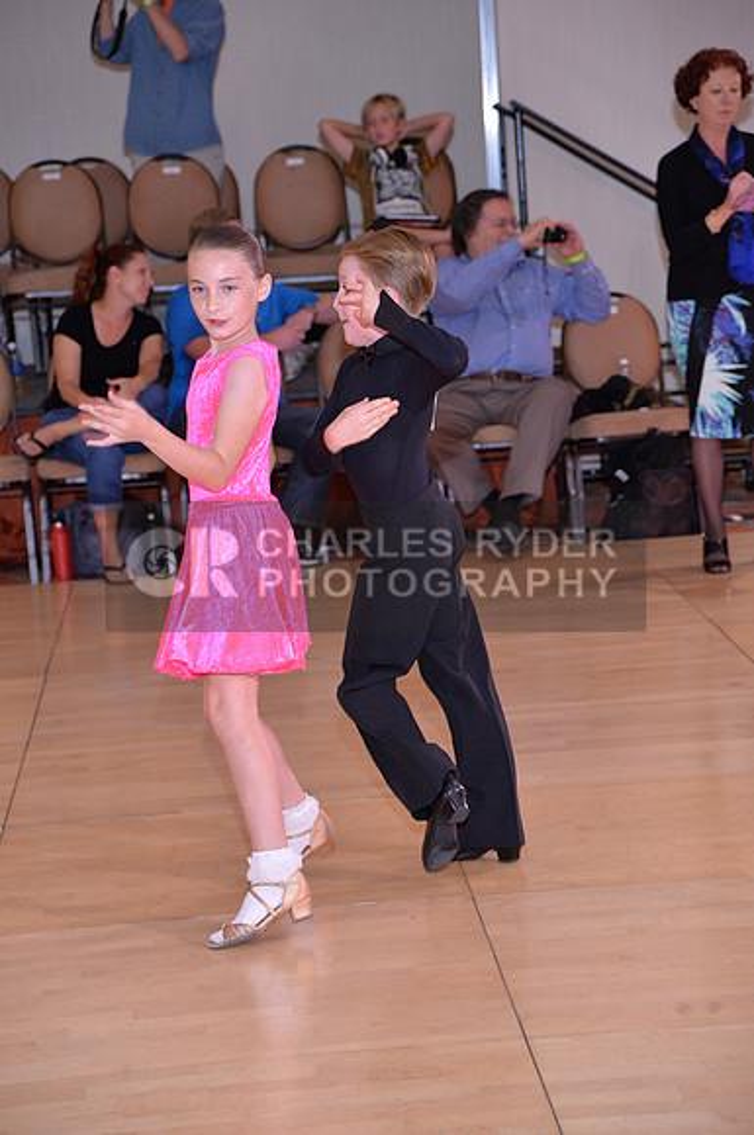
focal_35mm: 98
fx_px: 3088
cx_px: 377
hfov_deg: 13.9
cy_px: 568
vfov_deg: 20.8
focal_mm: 98
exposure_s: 1/200
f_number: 5
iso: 2500
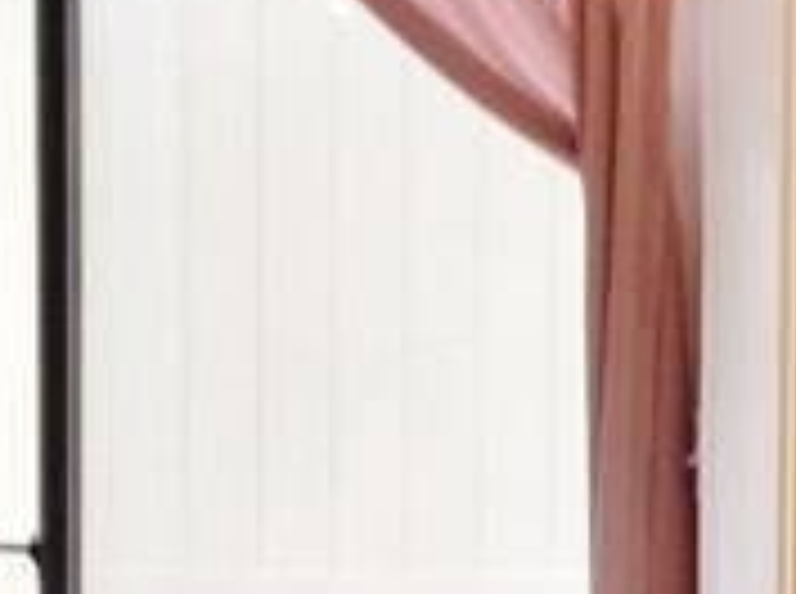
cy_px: 796
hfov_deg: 9.7
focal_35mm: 203
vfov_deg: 7.2
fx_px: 4659
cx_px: 652
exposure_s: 1/40
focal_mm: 4.28
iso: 64
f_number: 2.4
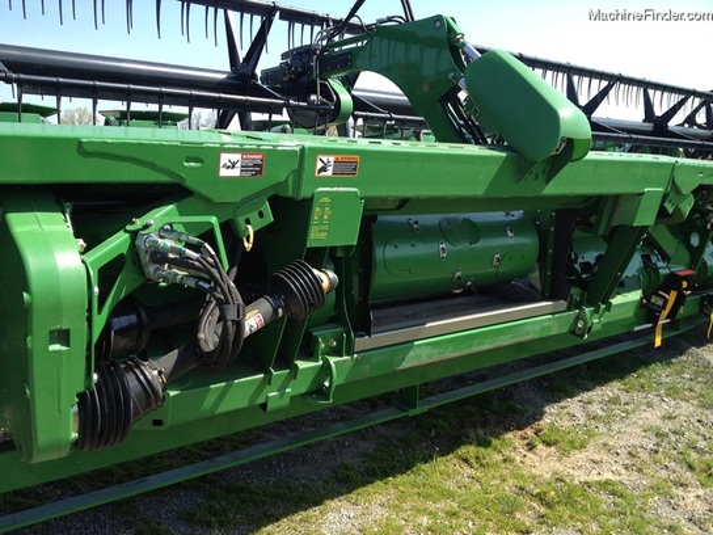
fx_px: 721
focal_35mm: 35
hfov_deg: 52.6
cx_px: 356
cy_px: 268
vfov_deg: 40.7
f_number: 2.4
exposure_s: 1/767
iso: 50
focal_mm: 4.28
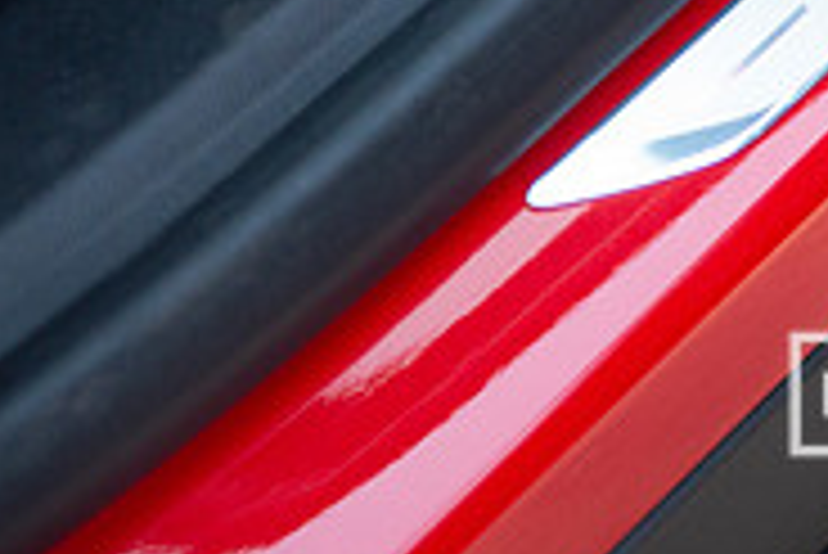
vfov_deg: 6.2
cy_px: -282
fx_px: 5087
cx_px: 1107
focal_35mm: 221
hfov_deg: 9.1
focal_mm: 70
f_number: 2.8
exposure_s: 1/320
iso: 2000
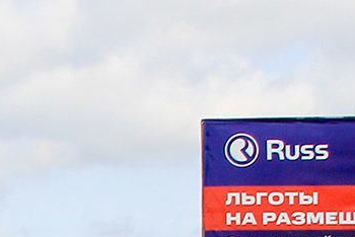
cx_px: -275
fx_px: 4106
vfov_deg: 3.3
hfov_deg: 4.9
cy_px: 562
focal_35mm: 416
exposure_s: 1/250
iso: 100
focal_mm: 18
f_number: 10
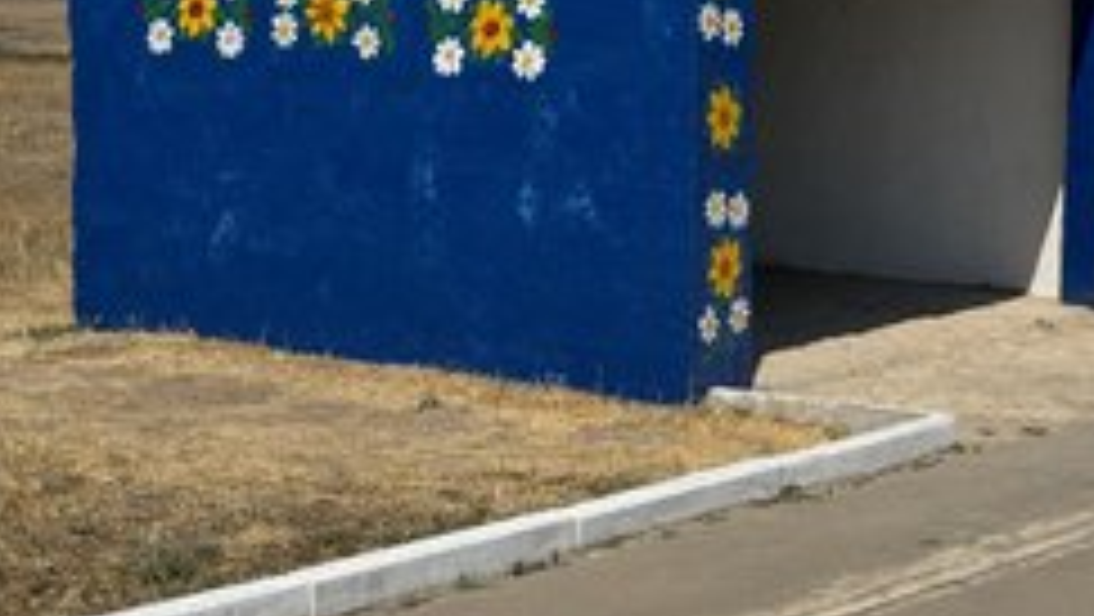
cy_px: 283
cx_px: 810
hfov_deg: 24.5
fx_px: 2496
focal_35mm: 86
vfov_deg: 14.1
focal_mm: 6.86
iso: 80
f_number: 1.78
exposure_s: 1/9009
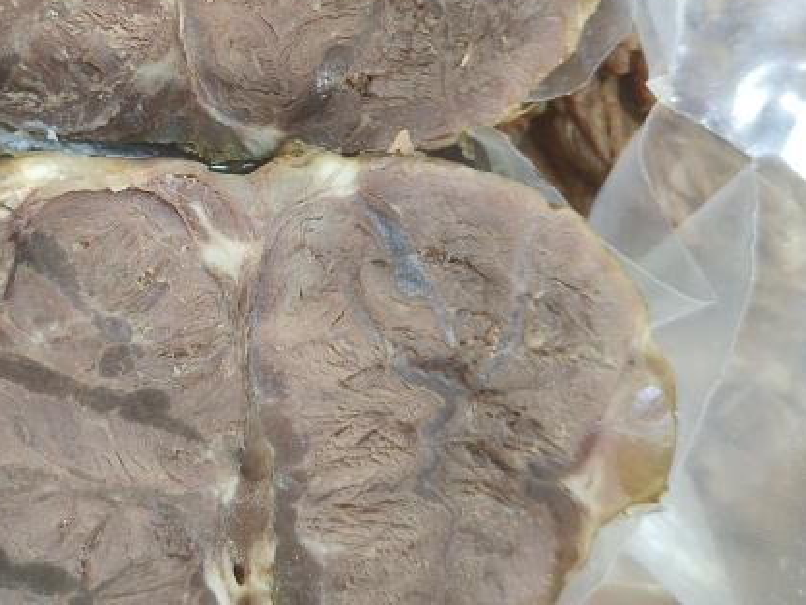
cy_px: 118
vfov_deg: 29.6
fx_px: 1118
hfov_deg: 38.6
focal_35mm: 48
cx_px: 199
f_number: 1.79
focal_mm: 4.84
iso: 3292
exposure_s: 1/33.3
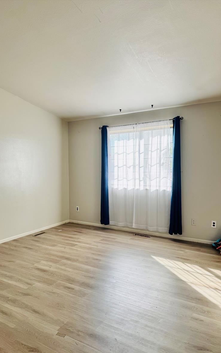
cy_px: 180
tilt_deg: -4.0
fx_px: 250
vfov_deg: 70.4
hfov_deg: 47.3
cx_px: 86
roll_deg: +0.8
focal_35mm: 26
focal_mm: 6.76
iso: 64
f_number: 1.78
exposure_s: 1/210
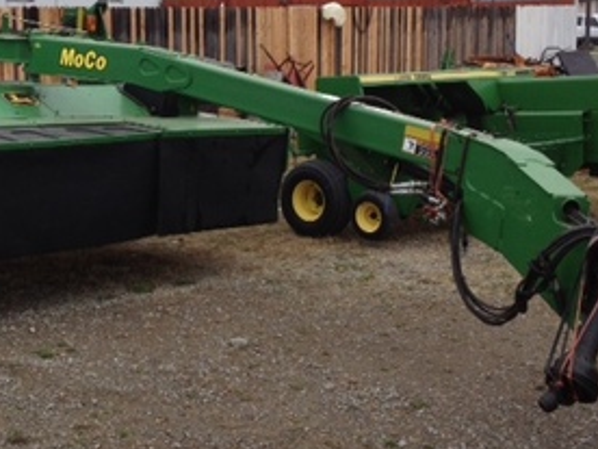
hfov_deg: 28.0
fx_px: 1192
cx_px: 197
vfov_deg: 21.2
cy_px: 158
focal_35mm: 69
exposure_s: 1/620
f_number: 2.4
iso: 64
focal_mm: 4.28
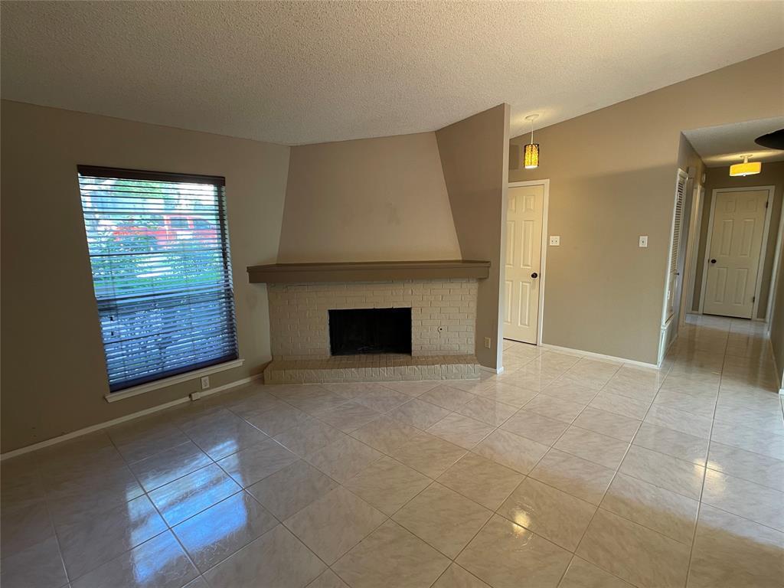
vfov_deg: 53.1
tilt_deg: -9.2
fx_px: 589
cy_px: 294
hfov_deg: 67.3
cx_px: 392
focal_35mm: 26
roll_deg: +1.6
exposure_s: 1/60
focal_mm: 4.2
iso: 125
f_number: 1.6
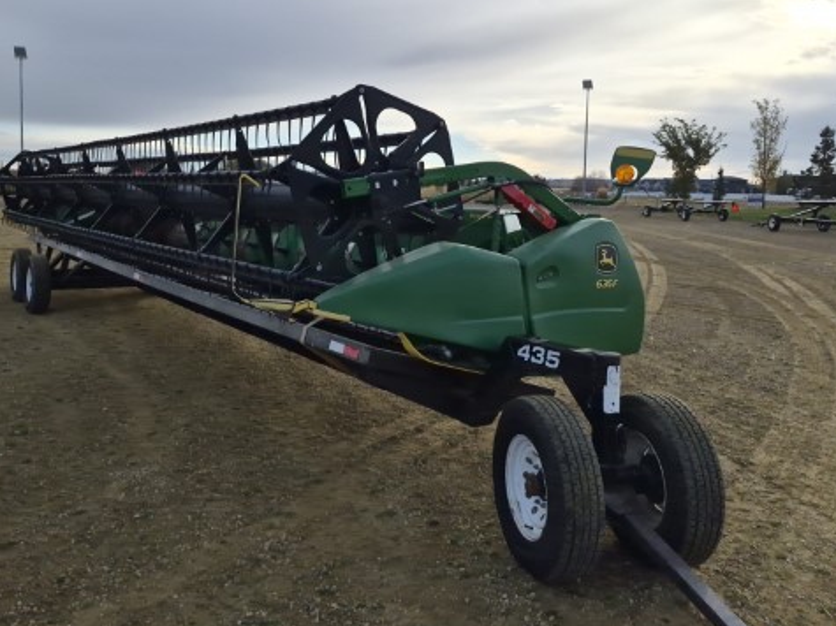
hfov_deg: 58.3
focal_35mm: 31
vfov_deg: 45.2
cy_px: 248
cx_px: 380
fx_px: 748
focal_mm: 5.4
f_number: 1.8
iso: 50
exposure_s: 1/7696
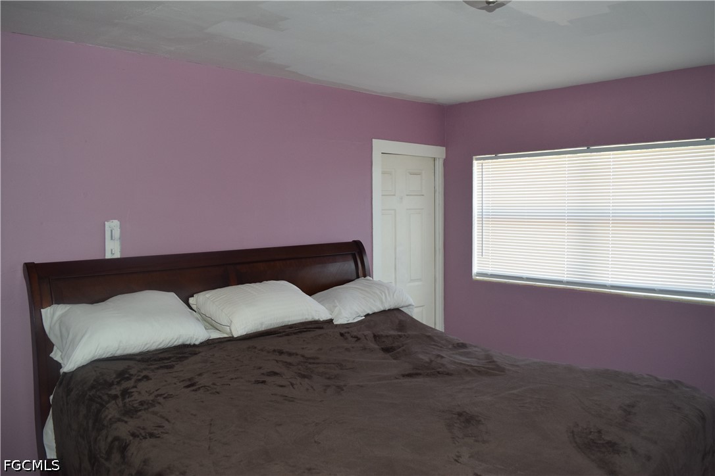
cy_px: 238
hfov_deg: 67.4
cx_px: 358
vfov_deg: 47.9
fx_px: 536
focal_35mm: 27
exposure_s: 1/125
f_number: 5.6
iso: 800
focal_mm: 18
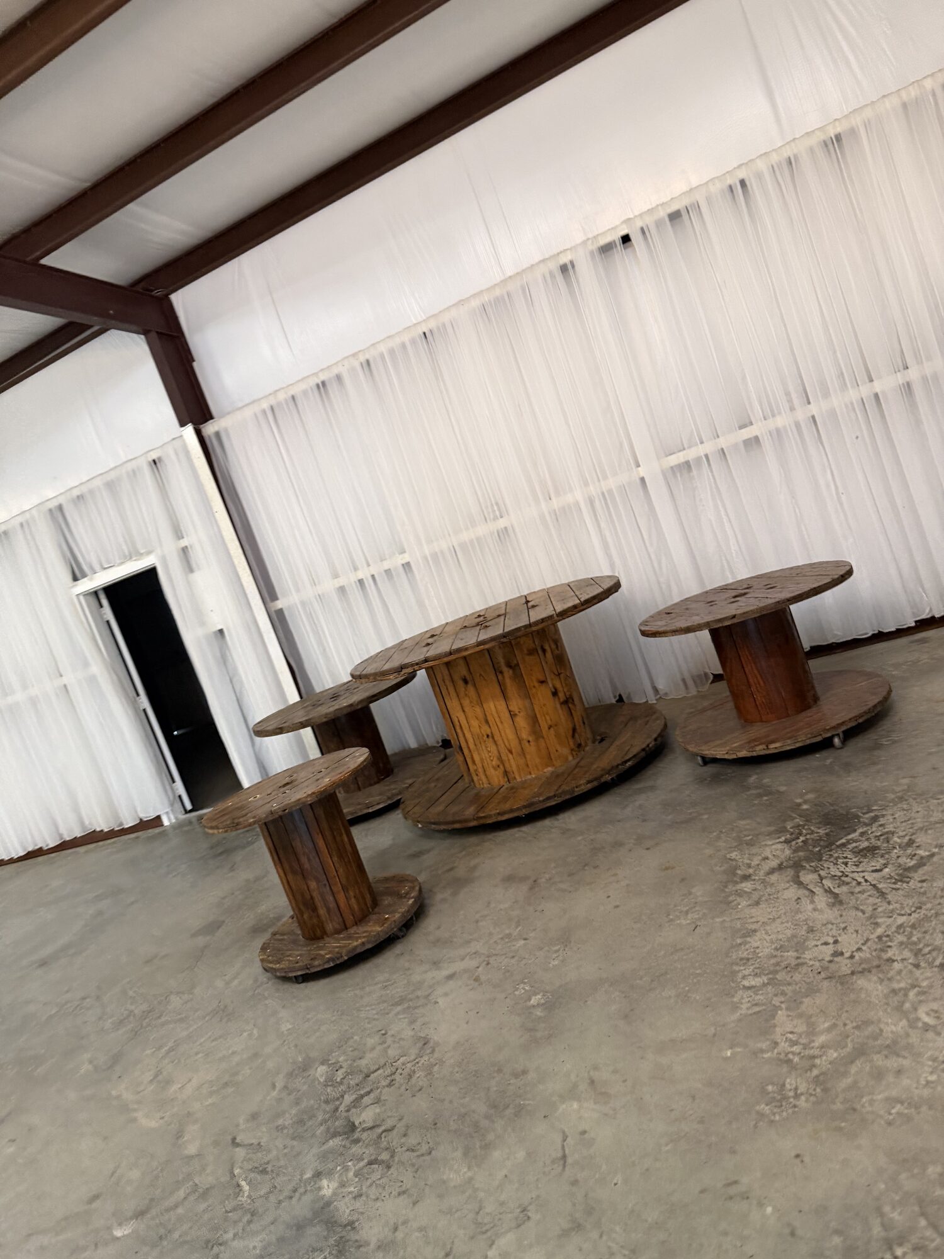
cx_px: 472
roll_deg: +19.1
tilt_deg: -6.6
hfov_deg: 56.8
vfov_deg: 71.6
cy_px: 630
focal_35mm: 24
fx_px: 873
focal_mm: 6.76
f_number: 1.78
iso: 320
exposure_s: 1/60
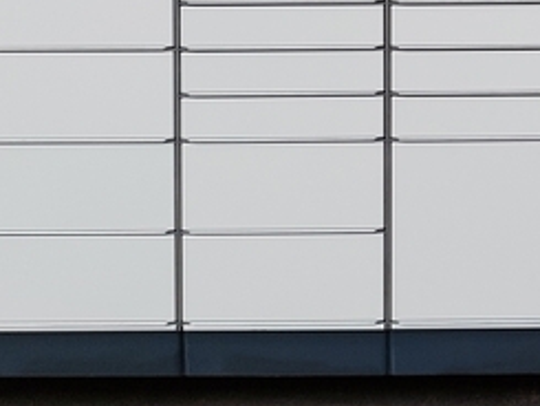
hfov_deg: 18.5
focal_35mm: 94
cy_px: -183
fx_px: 1467
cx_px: 802
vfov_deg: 14.7
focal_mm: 5.23
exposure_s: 1/740
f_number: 1.8
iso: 40
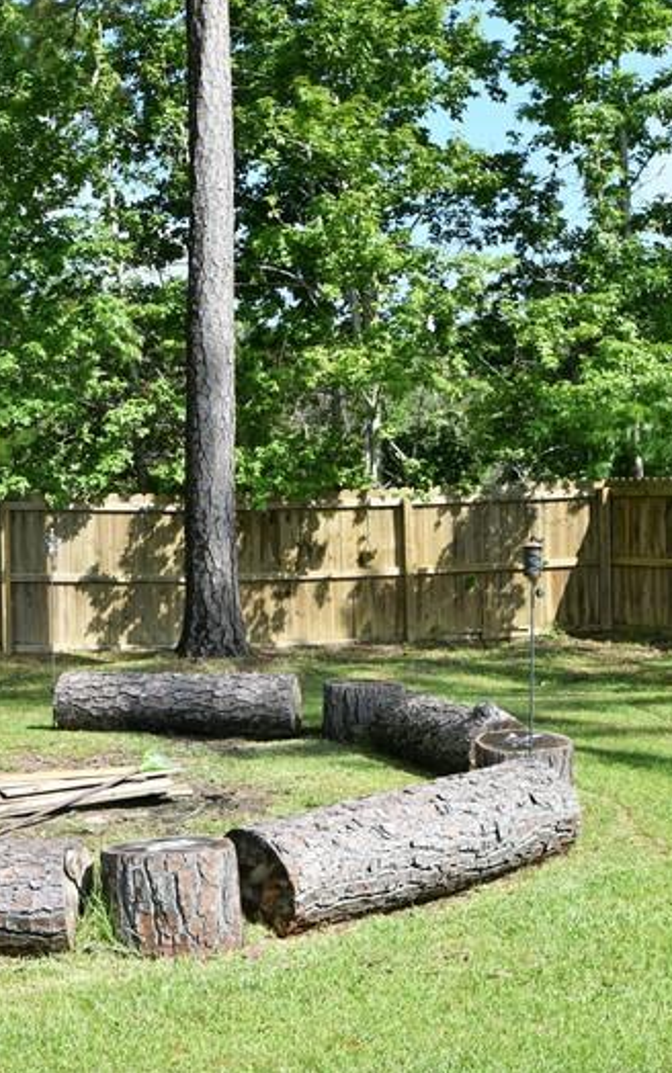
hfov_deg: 22.3
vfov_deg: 36.3
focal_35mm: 56
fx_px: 1639
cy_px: 531
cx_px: 10
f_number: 10
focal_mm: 24
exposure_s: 1/160
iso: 200
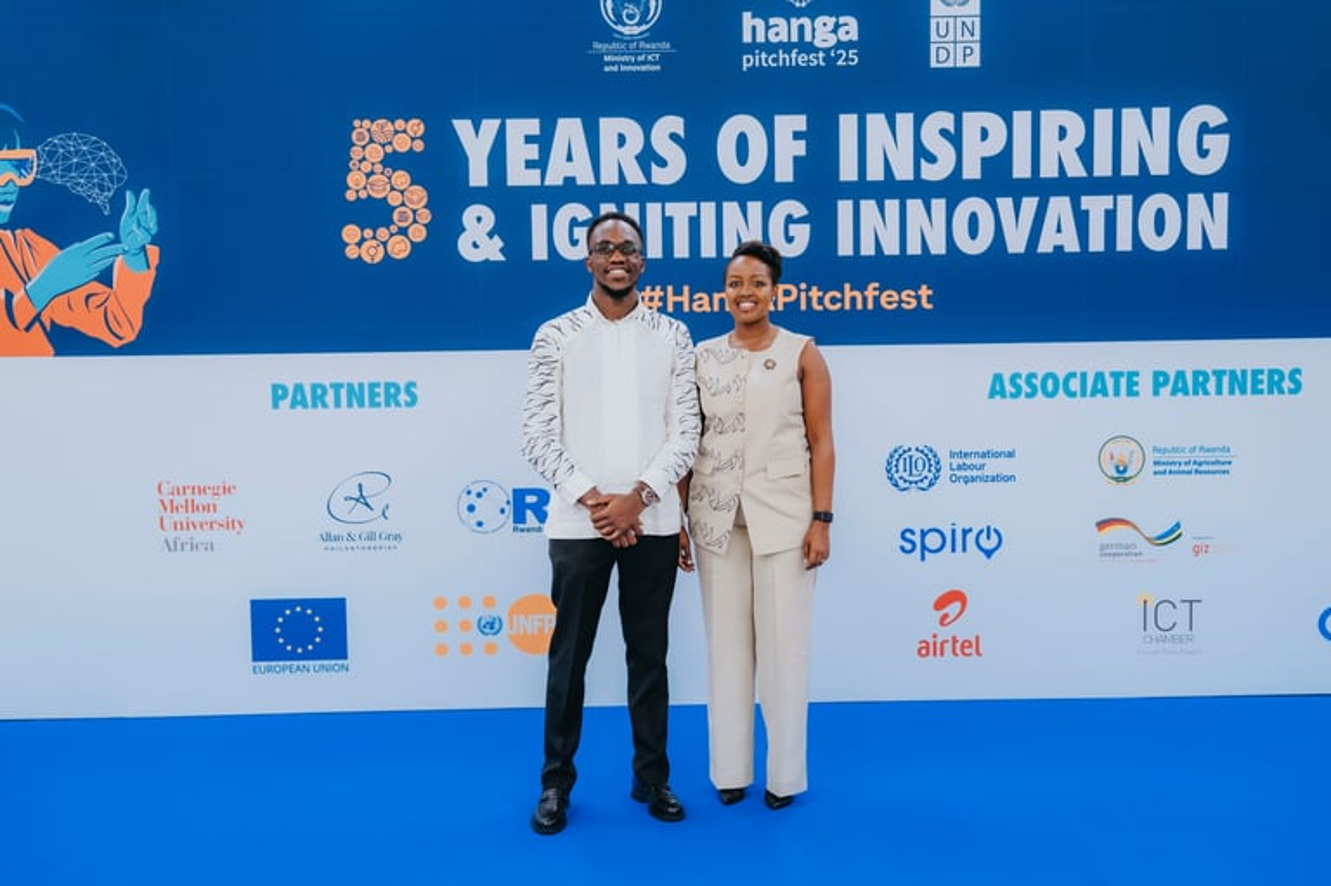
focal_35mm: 36
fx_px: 1330
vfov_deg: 36.8
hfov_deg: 53.2
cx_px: 666
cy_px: 443
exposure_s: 1/40
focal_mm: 36
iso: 1250
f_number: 3.2
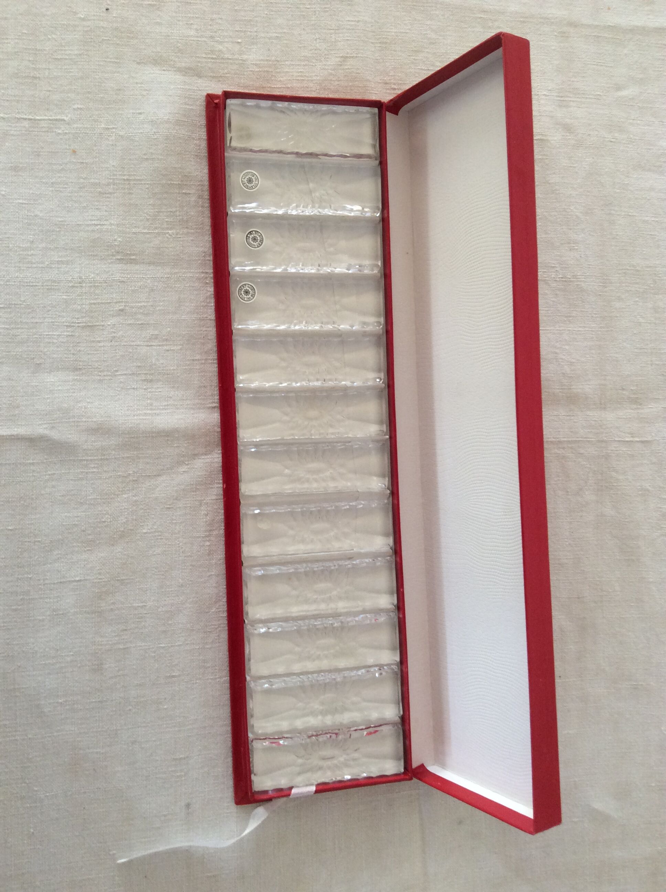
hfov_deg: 44.1
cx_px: 333
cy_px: 446
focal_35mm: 32
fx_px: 823
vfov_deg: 56.9
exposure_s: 1/25
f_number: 2.4
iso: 64
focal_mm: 3.3
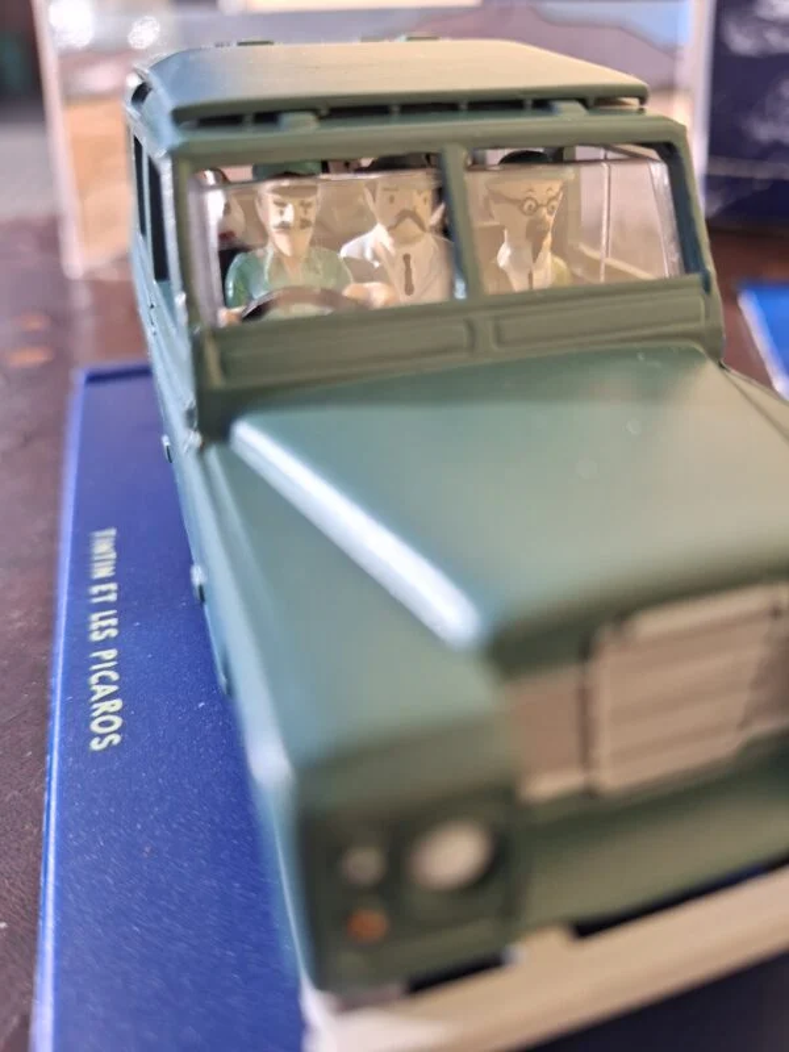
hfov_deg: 54.9
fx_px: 760
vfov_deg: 69.4
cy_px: 526
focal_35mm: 25
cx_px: 394
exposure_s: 1/263
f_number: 1.8
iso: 25
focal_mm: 4.69
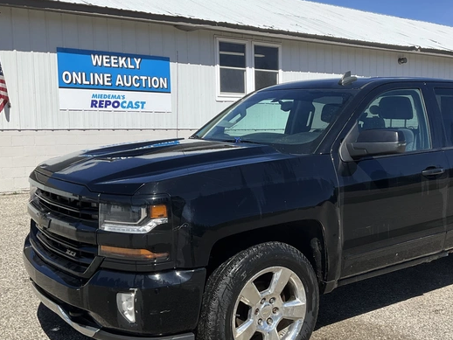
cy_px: 186
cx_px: 288
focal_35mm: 42
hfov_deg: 44.3
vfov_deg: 34.4
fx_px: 550
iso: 25
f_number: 1.8
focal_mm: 3
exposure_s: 1/2227
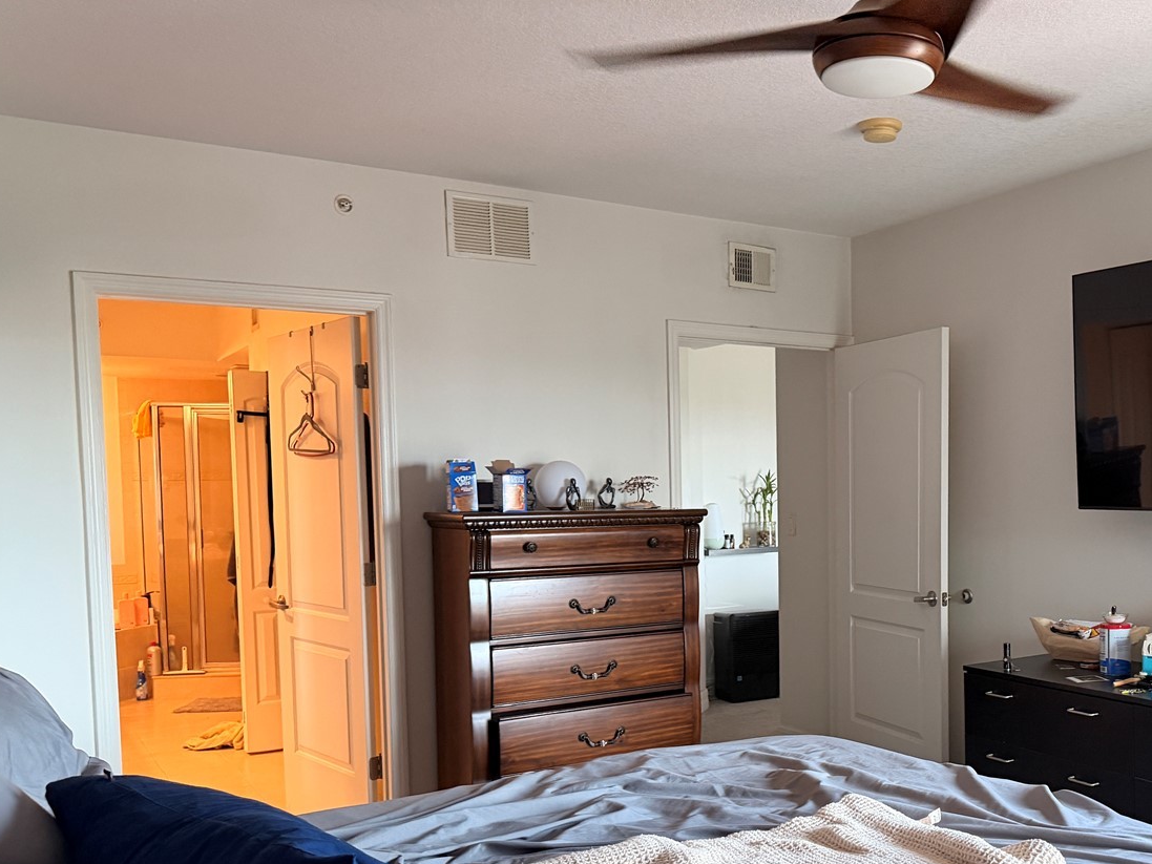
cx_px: 825
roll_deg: +1.0
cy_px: 546
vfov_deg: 40.4
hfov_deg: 51.0
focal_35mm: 35
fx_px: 1165
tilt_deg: -2.8
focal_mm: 6.76
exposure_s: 1/59
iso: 400
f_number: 1.78
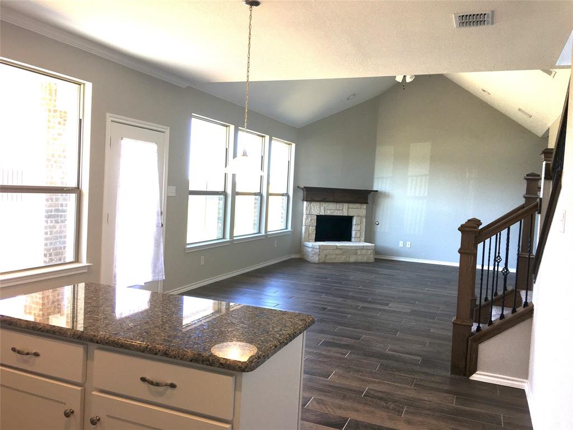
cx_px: 286
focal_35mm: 29
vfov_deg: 48.2
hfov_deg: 61.7
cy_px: 215
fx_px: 480
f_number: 2.2
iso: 25
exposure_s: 1/60
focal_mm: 4.15
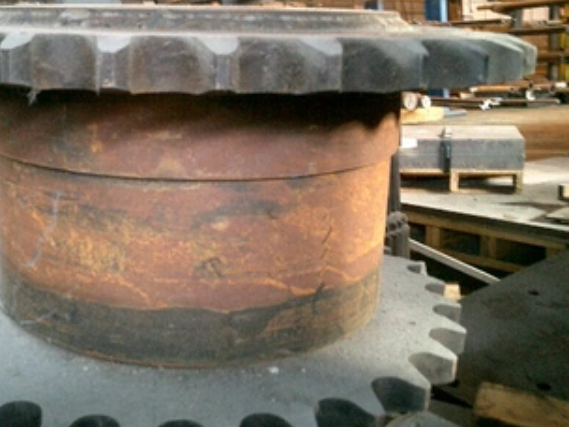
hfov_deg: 40.8
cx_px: 198
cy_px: 174
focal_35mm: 46
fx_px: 756
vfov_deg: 31.4
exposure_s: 1/10
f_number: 4.2
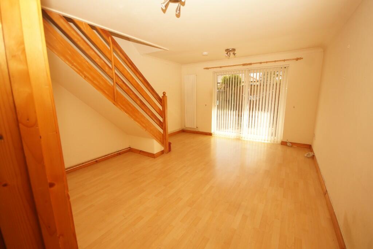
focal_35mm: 15
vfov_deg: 77.3
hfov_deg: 100.4
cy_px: 124
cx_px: 186
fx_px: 155
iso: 100
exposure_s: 1/100
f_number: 4
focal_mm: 10
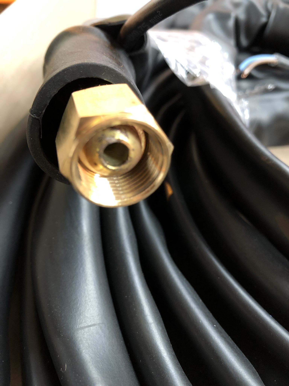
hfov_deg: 49.7
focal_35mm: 28
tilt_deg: -45.5
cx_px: 144
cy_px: 193
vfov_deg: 63.4
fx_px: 312
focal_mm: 3.99
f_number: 1.8
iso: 100
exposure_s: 1/9
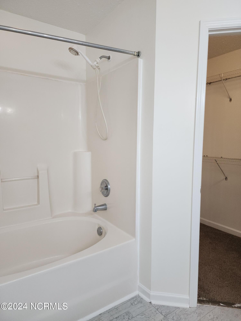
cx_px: 120
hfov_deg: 58.9
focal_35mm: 23
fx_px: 214
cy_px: 160
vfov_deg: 73.9
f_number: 1.8
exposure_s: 1/120
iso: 125
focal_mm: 6.4
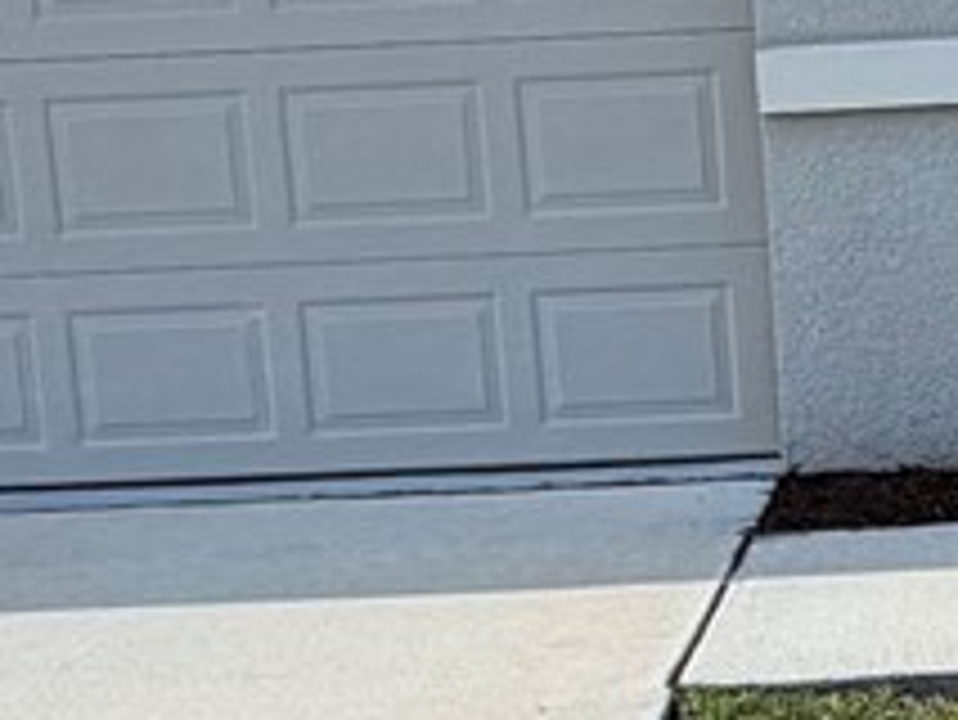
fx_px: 2908
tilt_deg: -9.8
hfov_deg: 17.9
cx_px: 1115
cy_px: 482
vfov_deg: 14.1
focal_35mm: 105
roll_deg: +2.8
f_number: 2.2
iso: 25
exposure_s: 1/770
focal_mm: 2.22
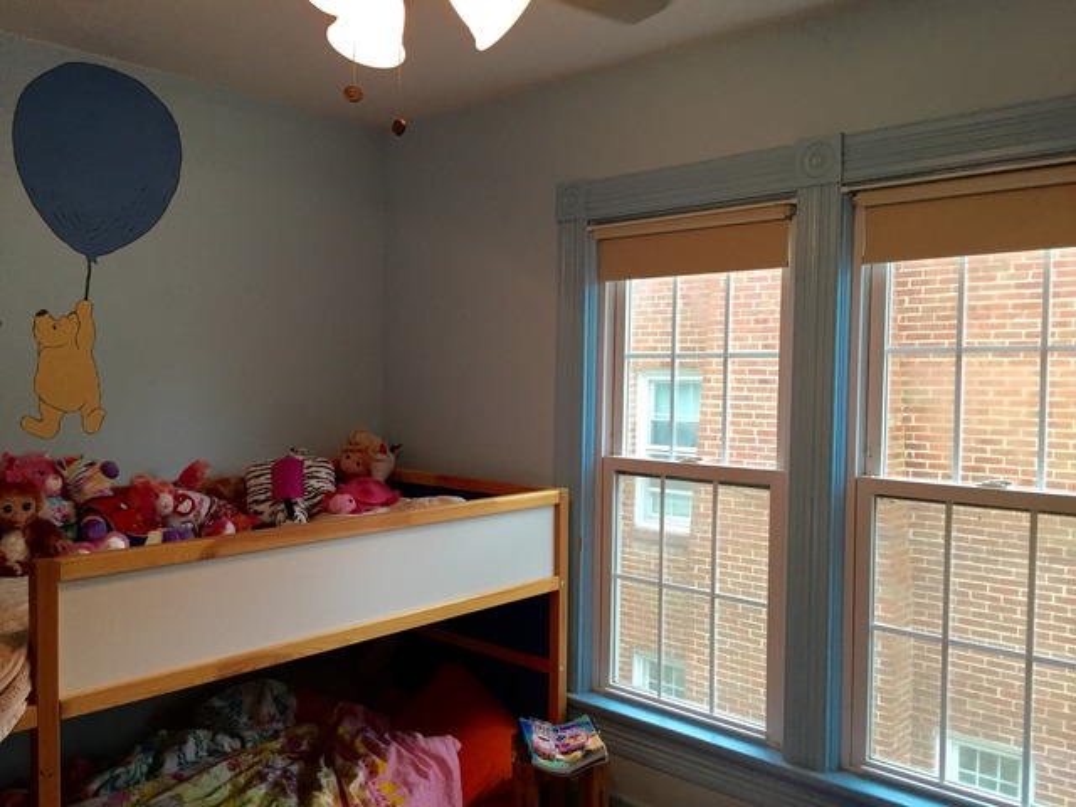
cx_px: 538
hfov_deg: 61.7
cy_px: 404
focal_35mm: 29
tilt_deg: -1.6
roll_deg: -1.2
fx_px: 901
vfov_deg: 48.2
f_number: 2.2
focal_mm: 4.15
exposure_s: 1/30
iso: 50
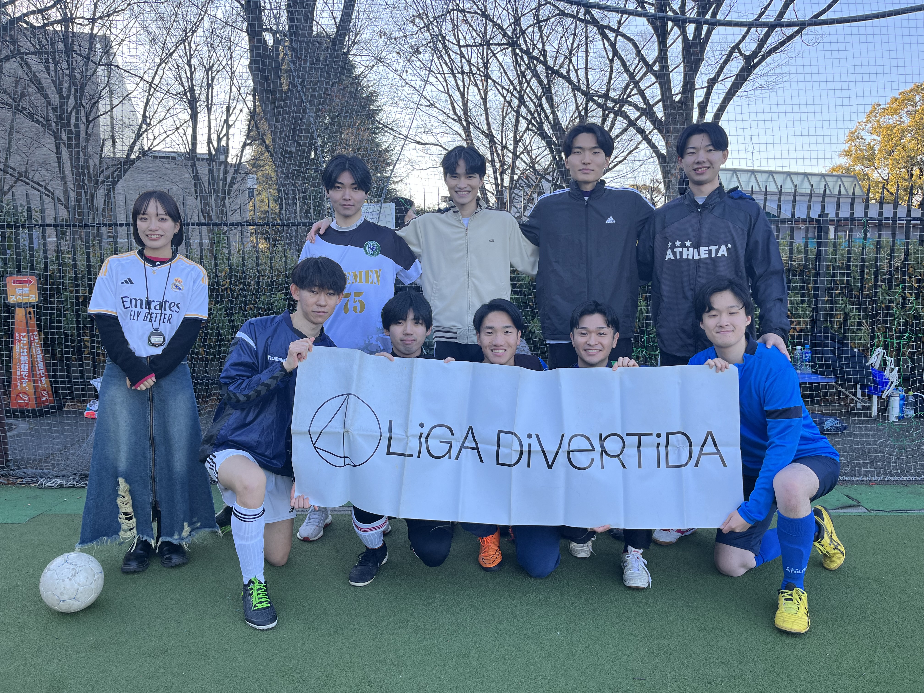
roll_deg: +0.3
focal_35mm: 26
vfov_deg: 53.1
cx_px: 462
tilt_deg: -6.4
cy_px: 346
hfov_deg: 67.3
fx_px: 694
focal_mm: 5.1
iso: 50
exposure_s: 1/407
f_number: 1.6
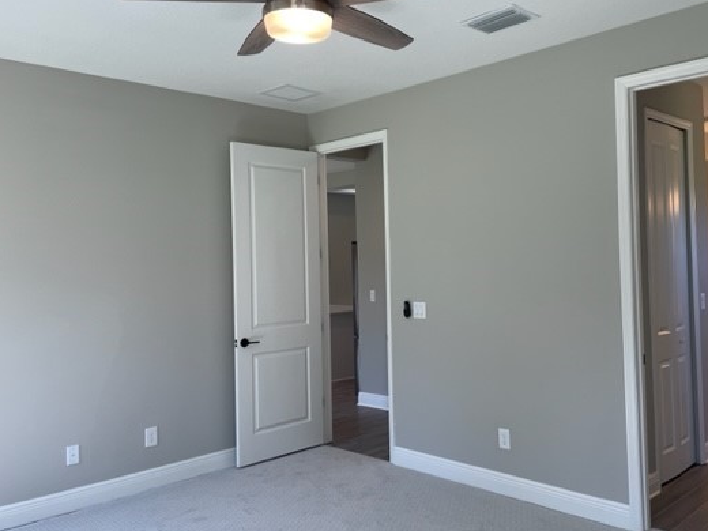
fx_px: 654
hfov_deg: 56.6
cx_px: 407
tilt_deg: +1.1
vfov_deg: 44.1
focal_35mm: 32
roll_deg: +1.4
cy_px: 249
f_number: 1.6
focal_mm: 4.2
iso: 32
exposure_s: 1/120
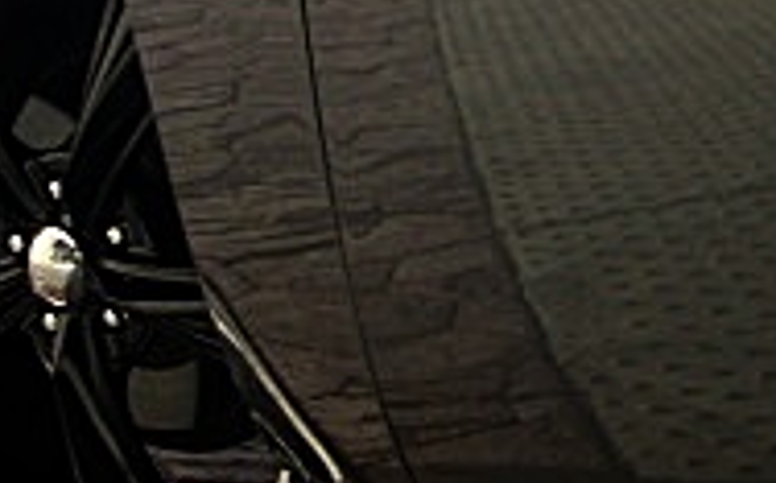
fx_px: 2746
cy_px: 107
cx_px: 755
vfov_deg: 10.0
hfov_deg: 15.8
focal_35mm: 130
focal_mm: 6.3
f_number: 2.8
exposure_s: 1/200
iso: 50
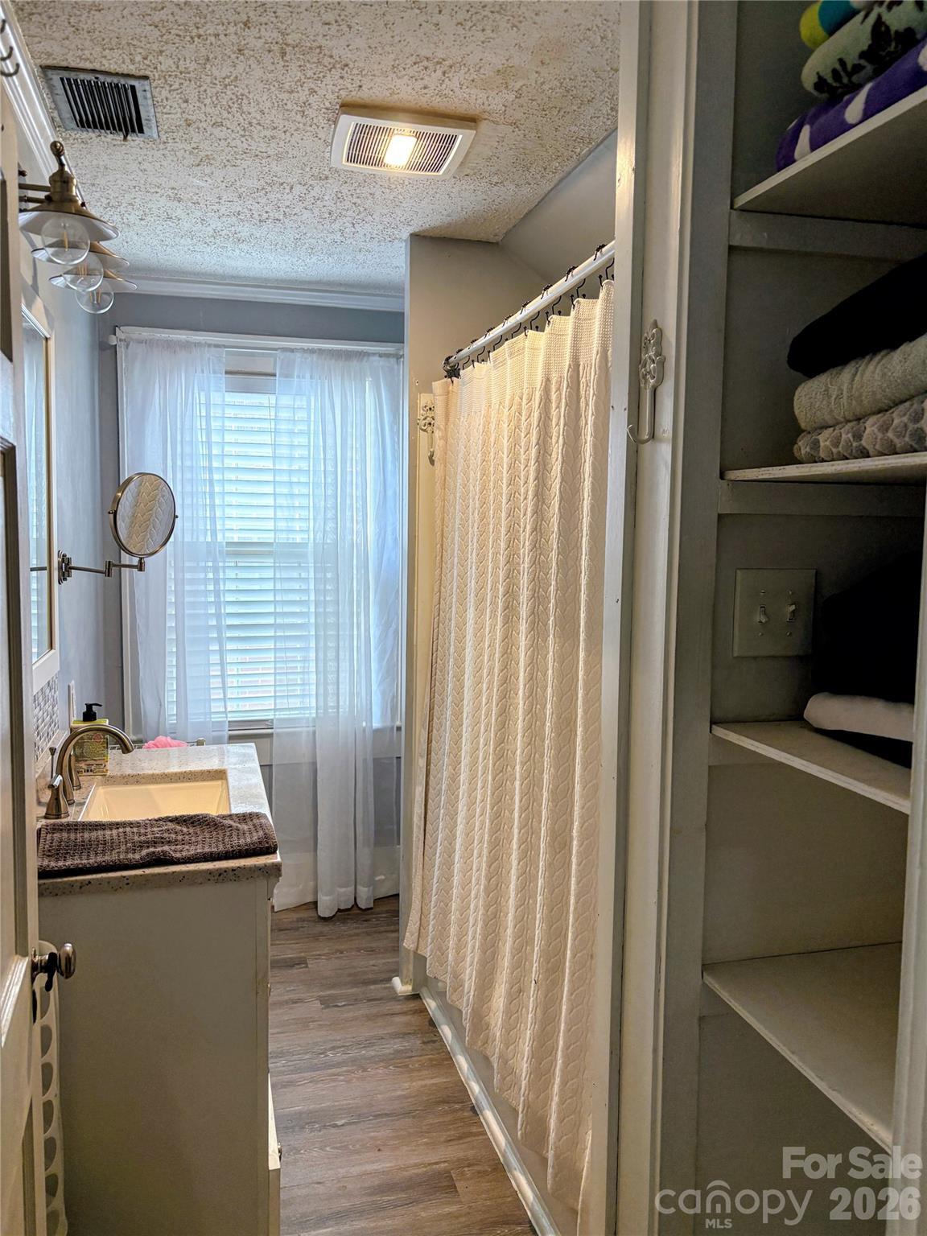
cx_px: 464
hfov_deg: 53.1
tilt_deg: -4.3
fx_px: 928
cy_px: 618
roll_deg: -0.8
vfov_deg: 67.3
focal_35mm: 26
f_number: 1.6
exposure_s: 1/120
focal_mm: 5.96
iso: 125
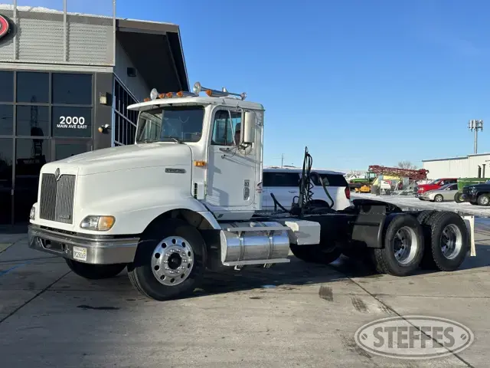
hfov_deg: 39.7
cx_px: 245
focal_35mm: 48
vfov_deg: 30.3
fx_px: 679
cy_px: 184
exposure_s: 1/5263
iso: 64
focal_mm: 6.86
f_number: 1.78
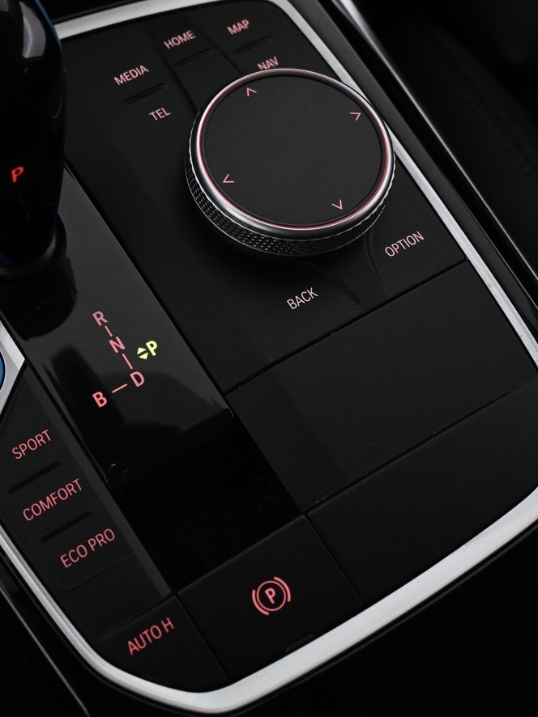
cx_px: 134
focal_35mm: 51
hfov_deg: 27.9
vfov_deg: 37.2
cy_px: 322
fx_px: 1066
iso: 3200
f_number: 3.8
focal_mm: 19.5
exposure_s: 1/125
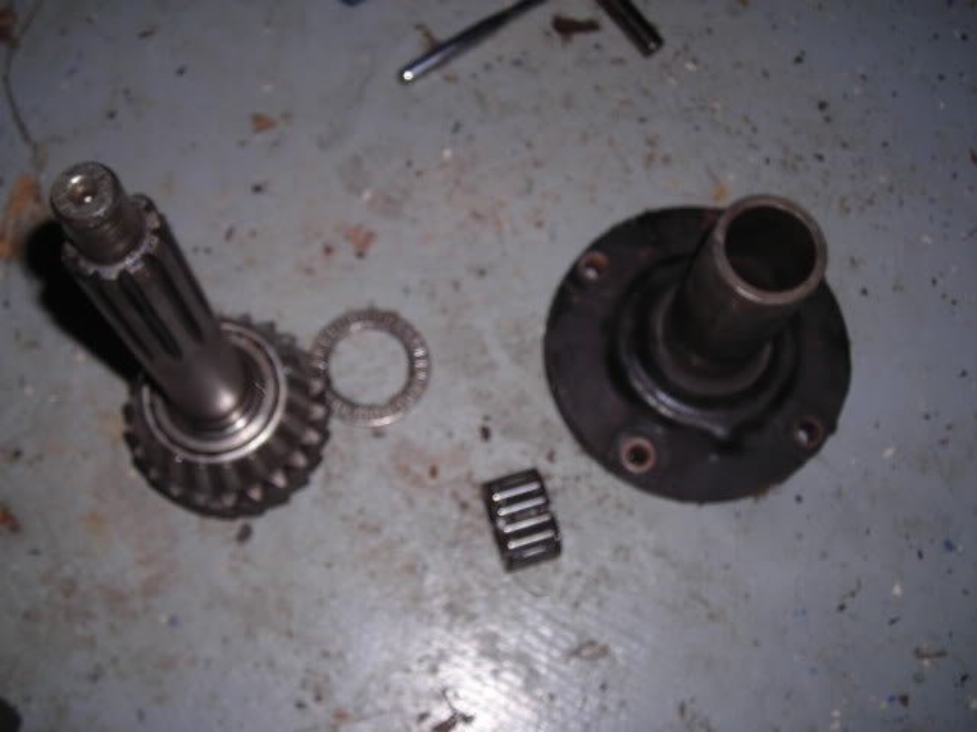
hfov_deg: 45.8
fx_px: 1157
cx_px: 488
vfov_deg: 35.1
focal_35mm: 41
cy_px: 366
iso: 50
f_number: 6.6
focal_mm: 6.8
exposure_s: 1/60.1
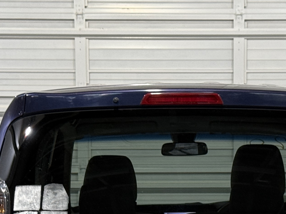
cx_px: 191
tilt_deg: -7.9
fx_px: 1272
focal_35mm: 154
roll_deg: +0.3
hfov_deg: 12.8
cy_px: 307
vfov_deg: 9.4
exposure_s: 1/60
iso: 125
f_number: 1.78
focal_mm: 6.76
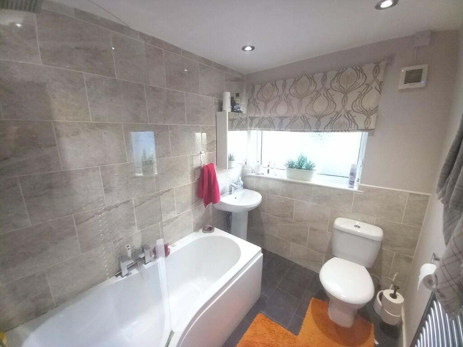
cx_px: 232
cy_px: 174
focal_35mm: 13
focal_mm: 1.13
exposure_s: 1/24
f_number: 2.2
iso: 200
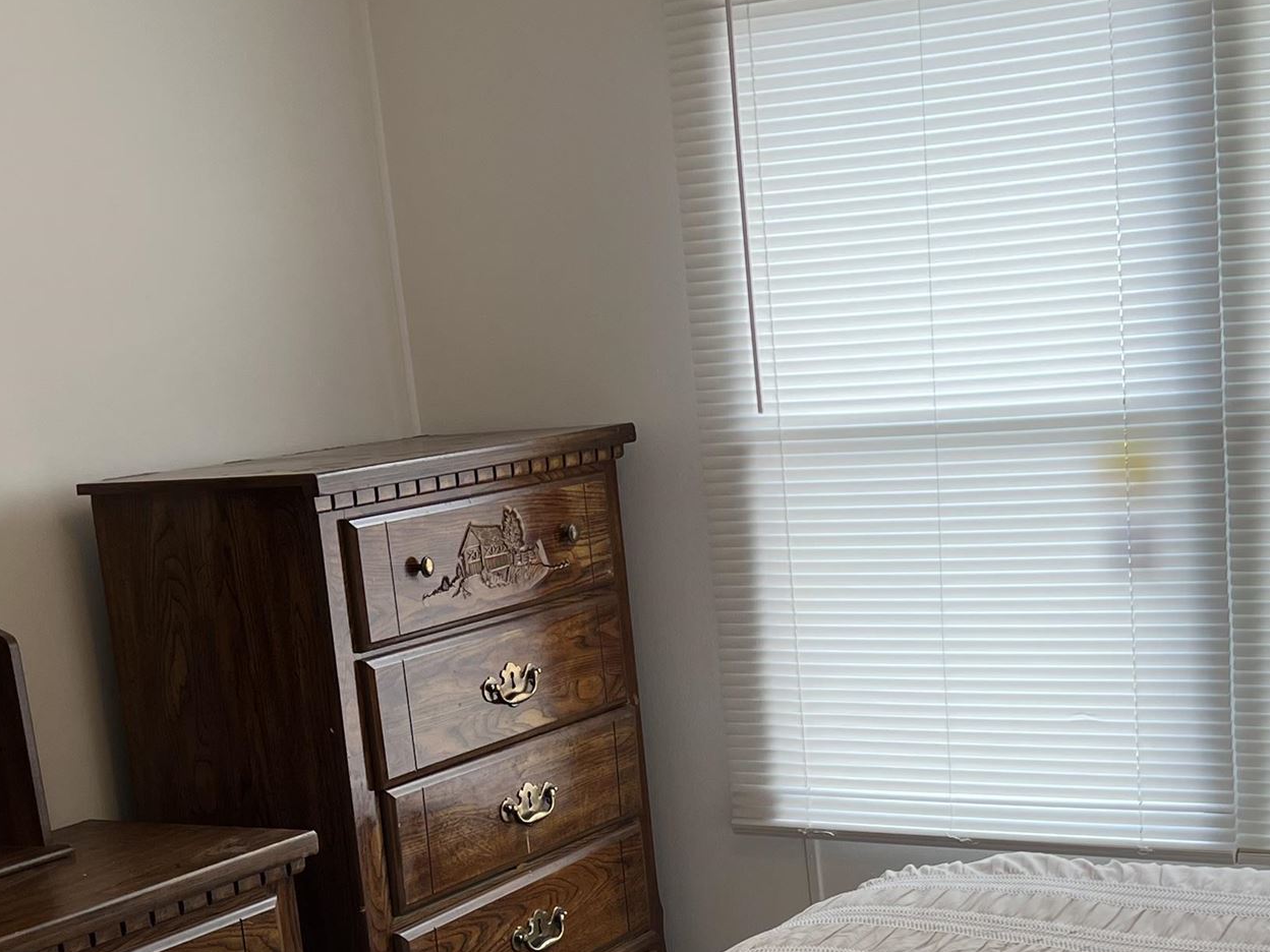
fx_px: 2348
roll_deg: +4.5
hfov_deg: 30.2
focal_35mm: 64
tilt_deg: -13.4
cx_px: 740
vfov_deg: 22.4
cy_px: 833
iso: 40
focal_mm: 5.7
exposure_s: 1/187
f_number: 1.5
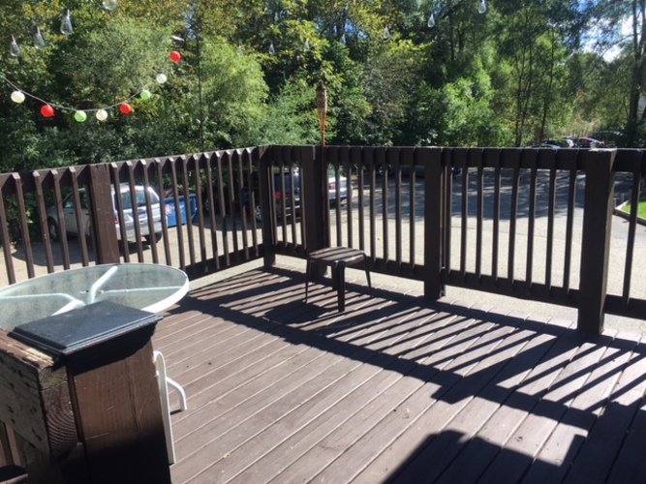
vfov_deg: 48.2
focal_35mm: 29
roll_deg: +1.9
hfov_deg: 61.7
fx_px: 541
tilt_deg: -12.5
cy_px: 242
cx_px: 323
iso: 25
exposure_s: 1/620
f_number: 2.2
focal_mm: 4.15
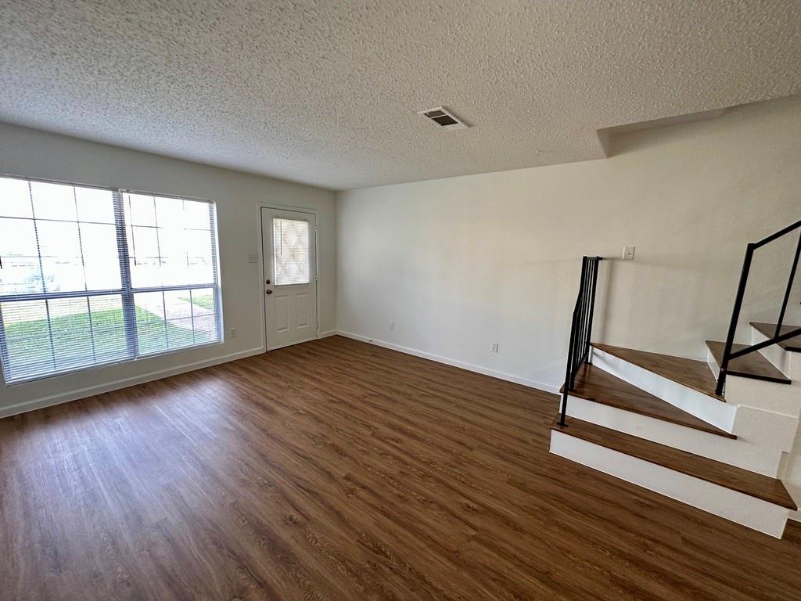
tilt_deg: -7.6
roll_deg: -1.7
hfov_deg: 102.1
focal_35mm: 14
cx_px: 400
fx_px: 324
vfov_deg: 85.7
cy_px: 300
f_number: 2.2
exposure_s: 1/120
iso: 250
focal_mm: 2.22
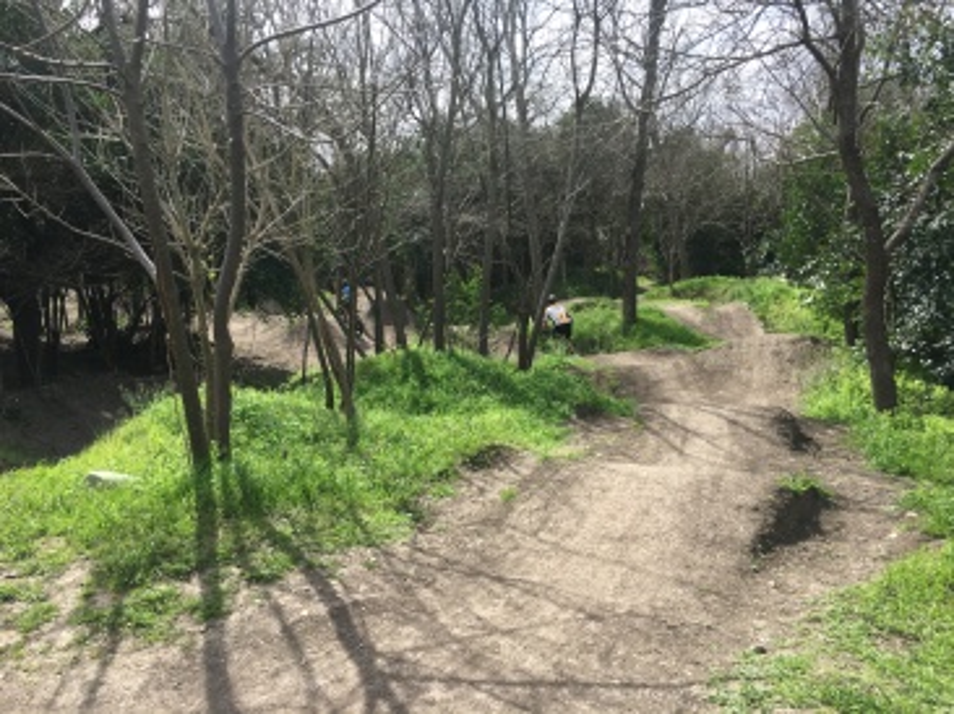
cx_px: 477
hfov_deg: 61.7
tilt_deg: -12.0
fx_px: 799
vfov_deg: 48.2
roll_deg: +3.3
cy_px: 357
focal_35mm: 29
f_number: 2.2
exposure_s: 1/725
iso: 25
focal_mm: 4.15
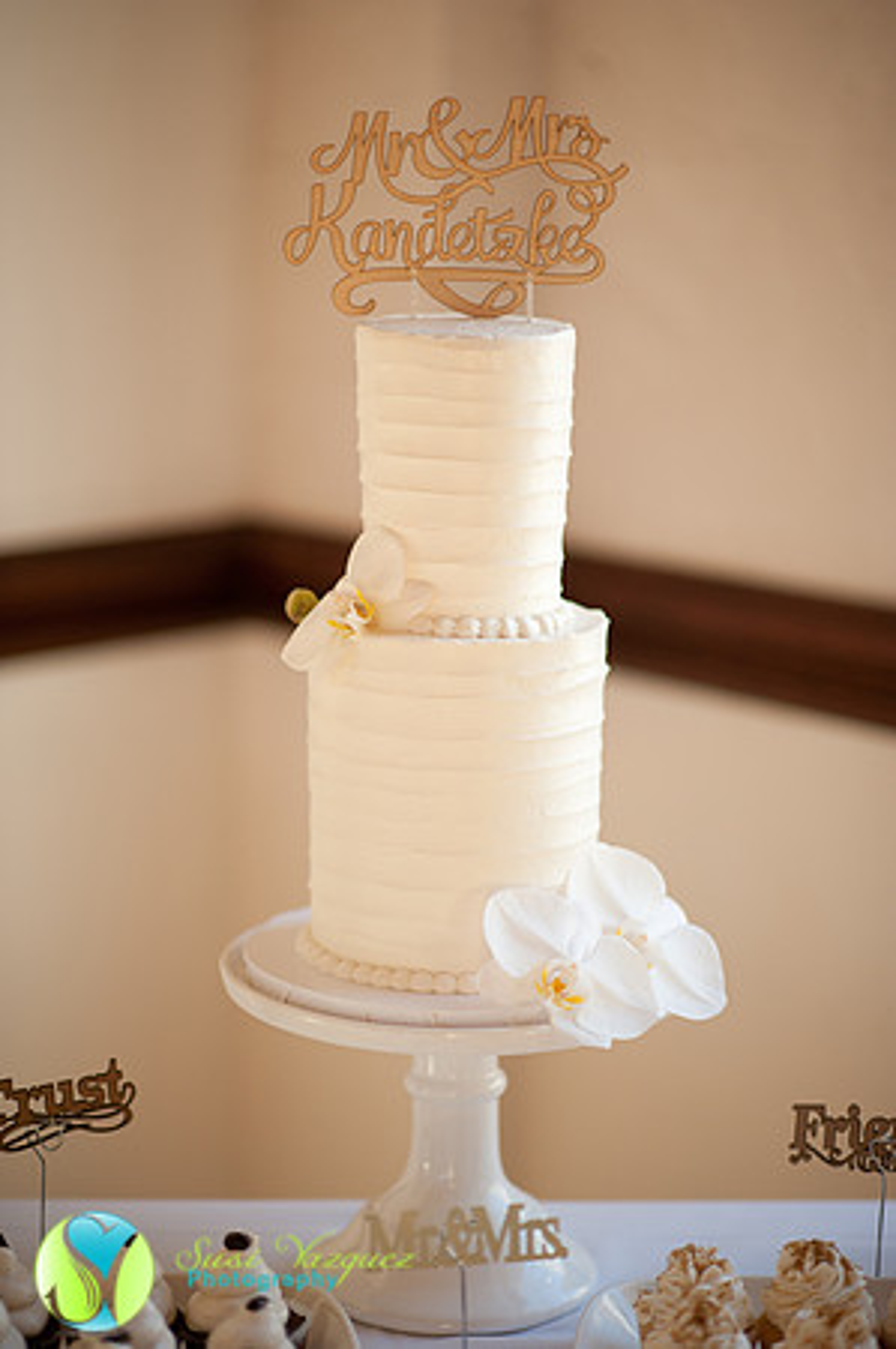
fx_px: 3180
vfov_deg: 23.9
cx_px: 448
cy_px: 674
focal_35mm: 85
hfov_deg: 16.0
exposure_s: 1/1250
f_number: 1.4
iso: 400
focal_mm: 85
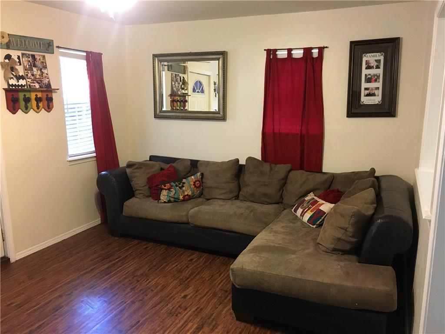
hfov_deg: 61.7
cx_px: 222
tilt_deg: -10.5
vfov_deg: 48.2
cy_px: 167
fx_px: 373
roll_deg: +0.0
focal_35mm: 29
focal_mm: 4.15
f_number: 2.2
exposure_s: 1/17
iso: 200
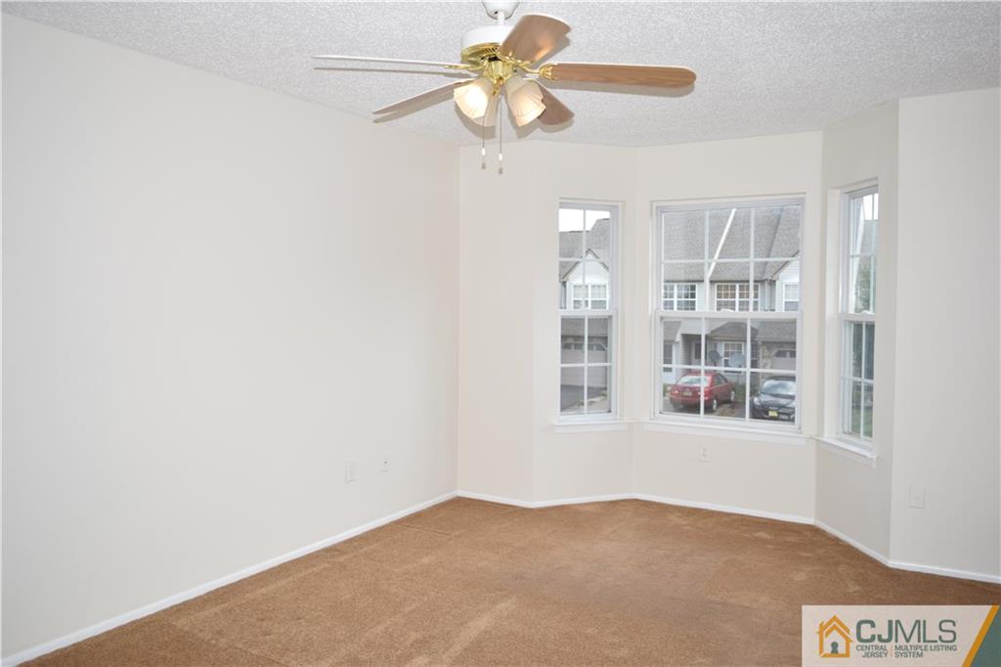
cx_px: 500
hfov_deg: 67.4
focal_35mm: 27
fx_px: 750
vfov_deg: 47.9
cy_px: 334
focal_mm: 18
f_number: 4
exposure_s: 1/200
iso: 100
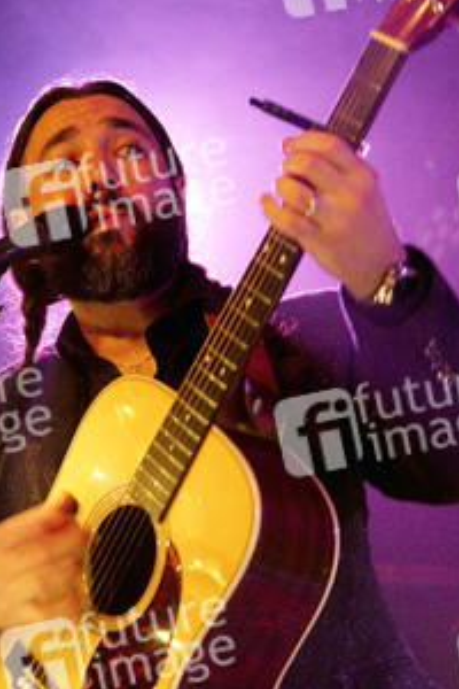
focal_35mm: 60
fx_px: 1147
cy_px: 308
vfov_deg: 33.4
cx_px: 184
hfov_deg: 22.6
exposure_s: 1/40
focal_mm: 45
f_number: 2.8
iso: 3200
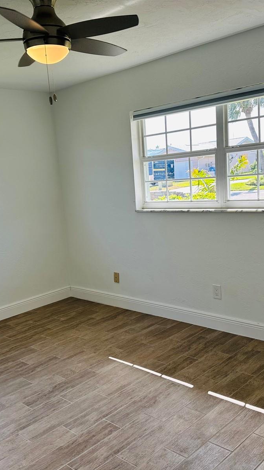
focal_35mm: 35
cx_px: 123
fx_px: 436
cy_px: 235
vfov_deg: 56.6
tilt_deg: -8.4
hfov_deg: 33.7
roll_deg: +4.6
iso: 80
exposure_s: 1/623
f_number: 1.78
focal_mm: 6.86
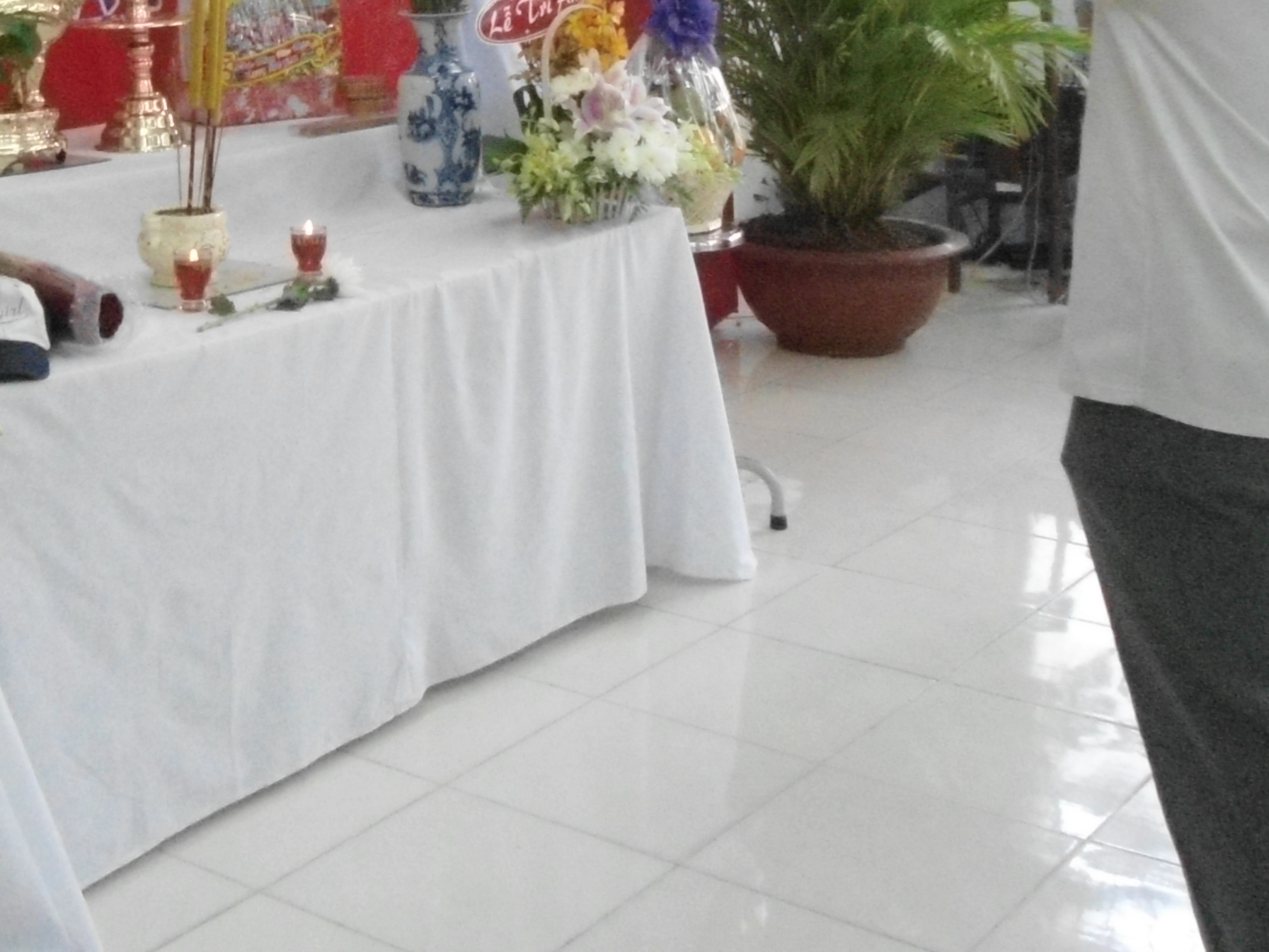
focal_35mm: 58
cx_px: 369
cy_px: -23
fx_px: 2126
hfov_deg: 32.8
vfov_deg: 24.0
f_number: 2.8
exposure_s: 1/100
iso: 800
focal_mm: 4.7
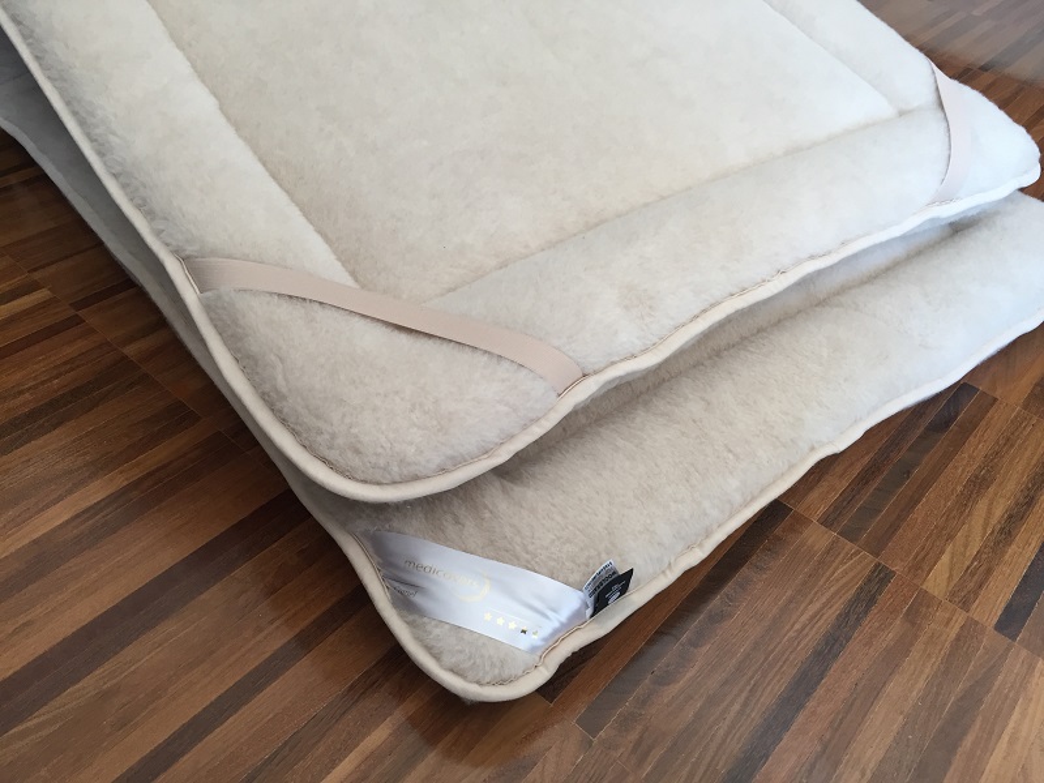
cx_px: 522
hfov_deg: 61.7
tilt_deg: -42.5
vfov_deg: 48.2
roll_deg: -7.1
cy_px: 392
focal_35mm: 29
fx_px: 875
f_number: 2.2
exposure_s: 1/33
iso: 32
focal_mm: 4.15
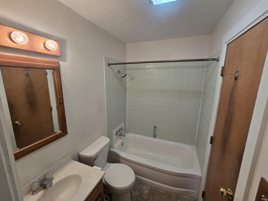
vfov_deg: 89.9
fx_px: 101
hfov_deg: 106.2
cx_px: 134
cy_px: 100
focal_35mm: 13
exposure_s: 1/60.2
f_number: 2.2
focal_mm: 2.2
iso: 160
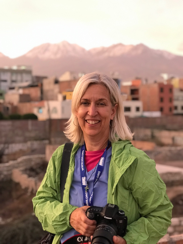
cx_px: 92
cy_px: 122
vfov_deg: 33.8
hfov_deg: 25.7
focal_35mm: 57
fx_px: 402
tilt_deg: -1.2
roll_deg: -0.1
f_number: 2.8
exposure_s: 1/60
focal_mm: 6.6
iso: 250
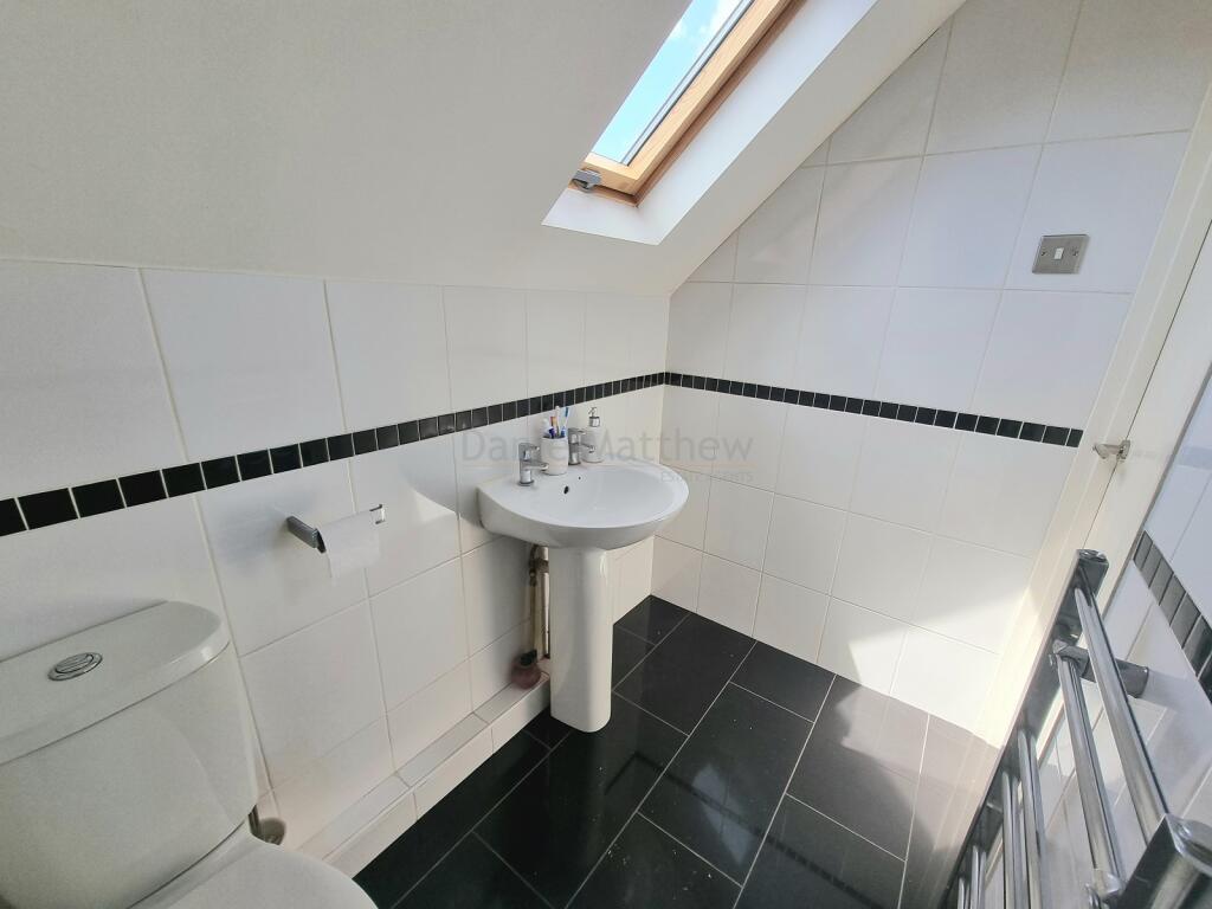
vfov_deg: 89.9
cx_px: 606
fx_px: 455
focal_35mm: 13
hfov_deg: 106.2
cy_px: 454
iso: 50
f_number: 2.2
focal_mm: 2.2
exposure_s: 1/278
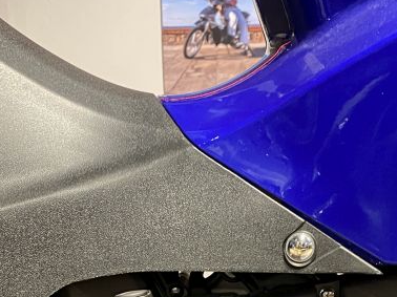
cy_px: 371
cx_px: 213
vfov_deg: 18.9
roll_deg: +1.9
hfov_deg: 26.7
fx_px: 837
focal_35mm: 73
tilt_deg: -10.1
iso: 500
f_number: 1.8
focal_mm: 4.25
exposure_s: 1/50
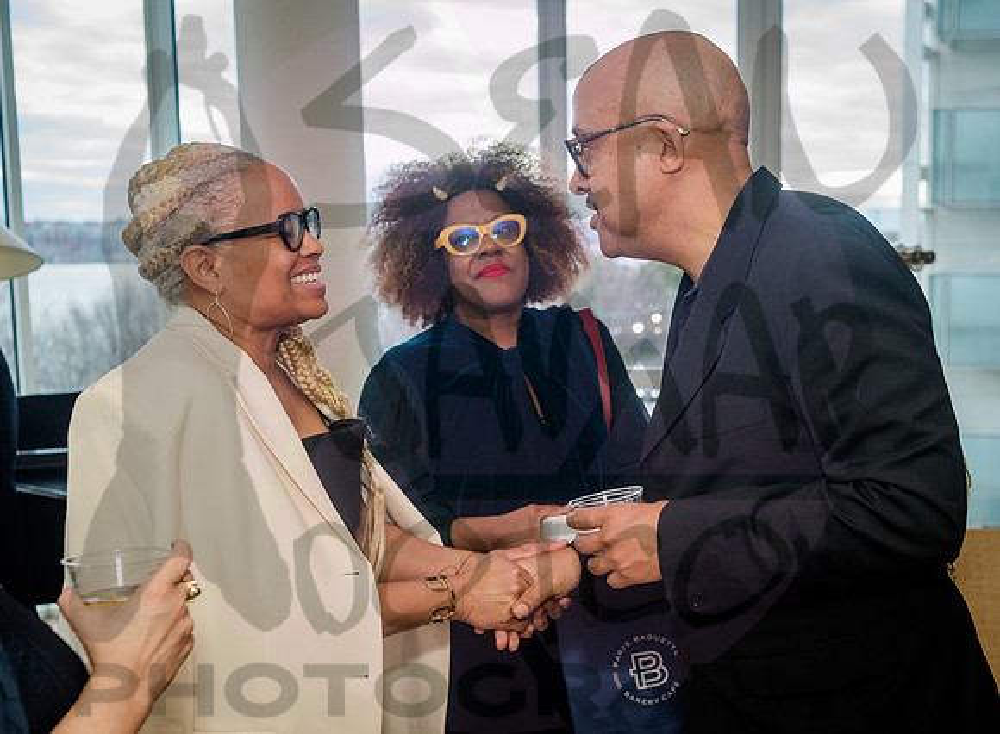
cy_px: 471
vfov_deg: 28.9
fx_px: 1419
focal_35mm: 49
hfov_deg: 38.5
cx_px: 644
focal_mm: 35
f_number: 4
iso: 2000
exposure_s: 1/200
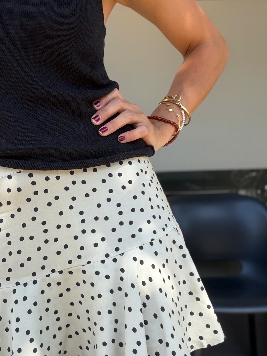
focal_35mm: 49
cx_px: 61
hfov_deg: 29.1
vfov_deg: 38.9
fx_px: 504
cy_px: 176
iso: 25
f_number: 1.9
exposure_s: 1/293
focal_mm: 2.71
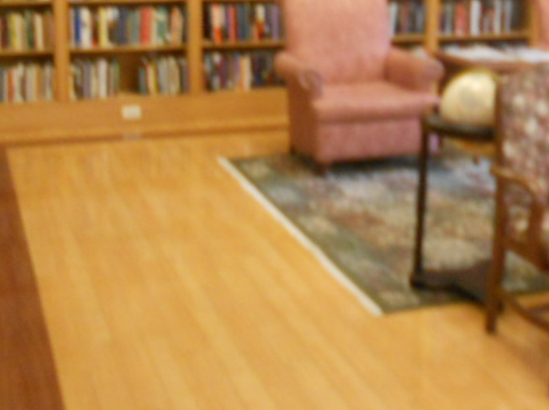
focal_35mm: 67
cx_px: 322
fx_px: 1062
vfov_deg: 21.6
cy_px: 73
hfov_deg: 28.9
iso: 400
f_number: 3.2
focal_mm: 4.9
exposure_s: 1/20
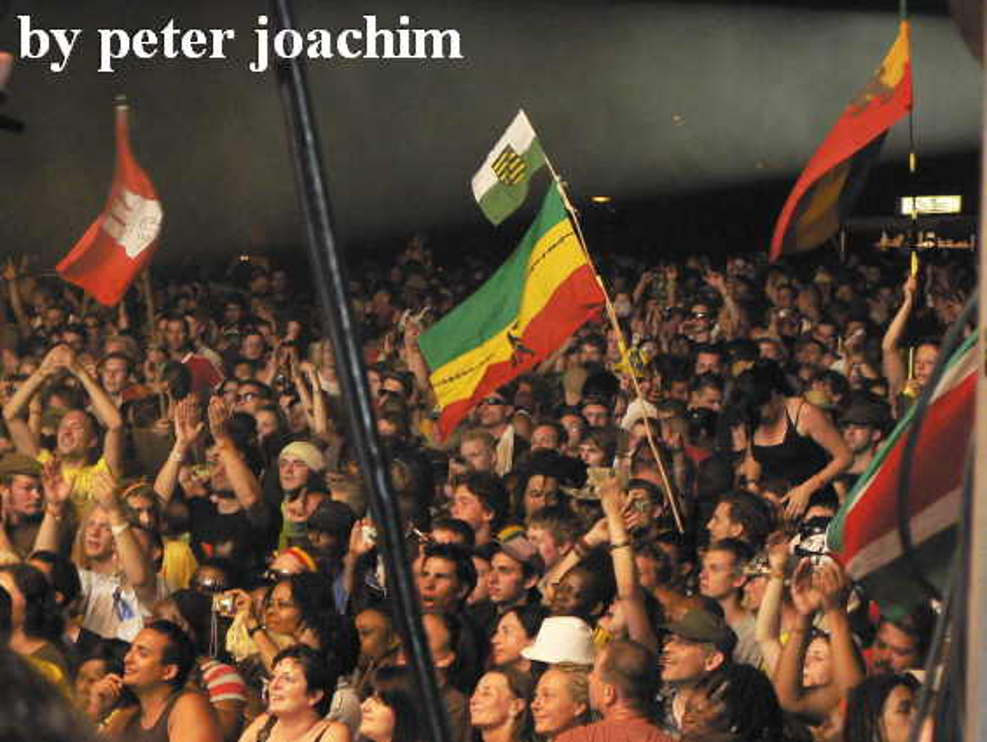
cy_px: 371
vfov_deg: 10.2
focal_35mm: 146
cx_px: 494
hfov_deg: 13.5
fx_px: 4167
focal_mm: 25.1
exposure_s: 1/60
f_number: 3.3
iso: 400
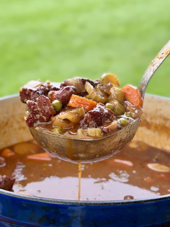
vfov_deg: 39.7
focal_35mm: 48
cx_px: 85
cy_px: 114
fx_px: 314
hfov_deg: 30.3
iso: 64
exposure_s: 1/631
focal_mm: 6.76
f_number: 1.78
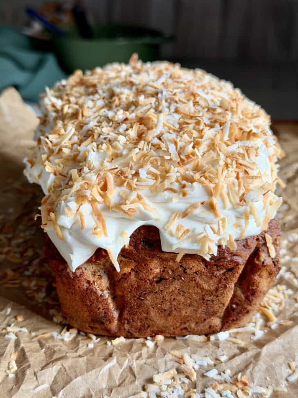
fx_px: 551
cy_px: 199
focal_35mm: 48
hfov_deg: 30.3
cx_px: 149
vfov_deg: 39.7
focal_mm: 6.8
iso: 100
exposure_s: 1/71
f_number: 1.8
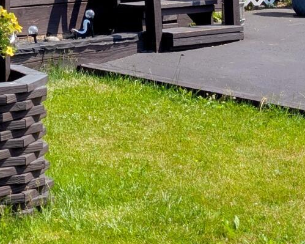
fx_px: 1273
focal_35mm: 141
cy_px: -168
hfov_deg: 13.3
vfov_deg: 10.4
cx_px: -65
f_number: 1.68
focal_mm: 6.9
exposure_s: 1/844
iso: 20
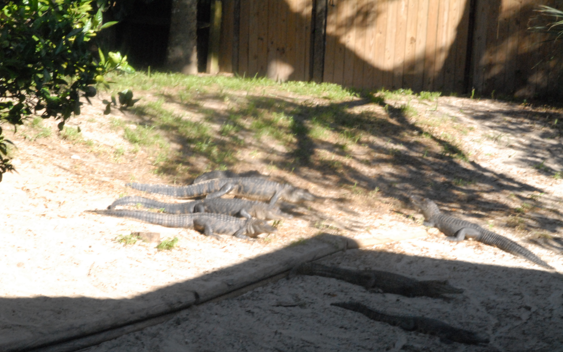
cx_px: 282
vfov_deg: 11.3
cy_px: 189
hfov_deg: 18.1
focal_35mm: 116
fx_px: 1772
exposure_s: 1/50
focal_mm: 75
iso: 1100
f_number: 32
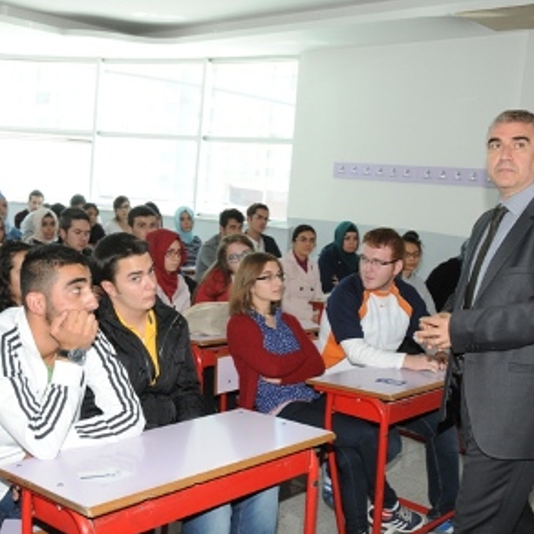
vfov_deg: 39.2
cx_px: 234
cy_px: 263
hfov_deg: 39.1
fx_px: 750
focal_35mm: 43
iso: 500
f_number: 6.3
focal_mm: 22
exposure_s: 1/60
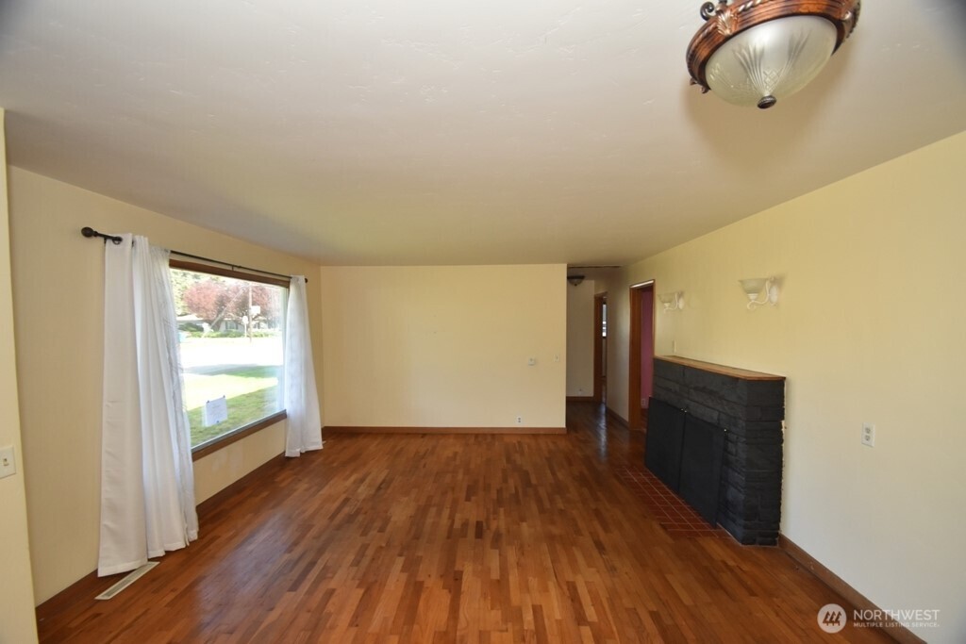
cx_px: 483
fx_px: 403
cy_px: 322
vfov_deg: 77.3
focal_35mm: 15
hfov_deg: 100.4
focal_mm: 10
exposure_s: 1/160
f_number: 4.5
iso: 800
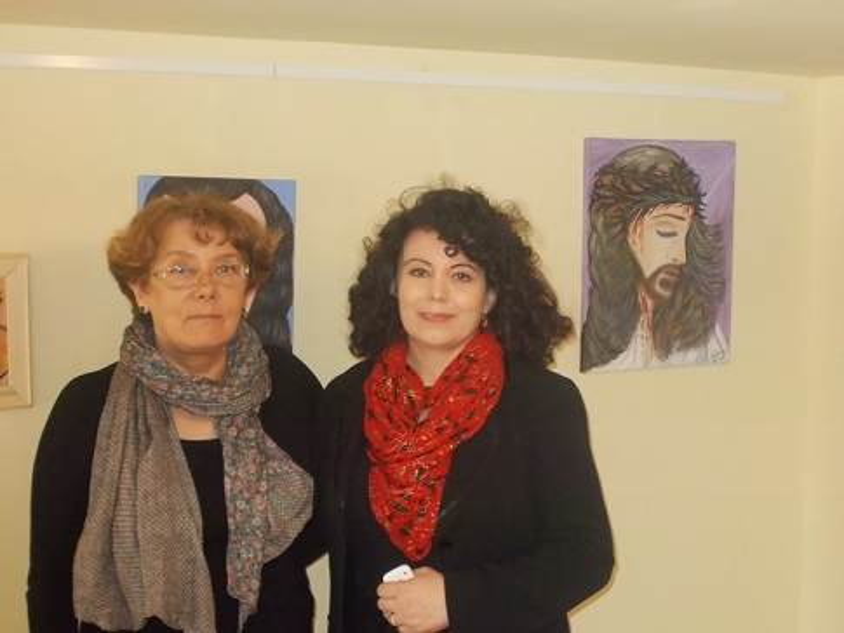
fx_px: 1414
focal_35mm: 58
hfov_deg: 33.2
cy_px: 316
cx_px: 422
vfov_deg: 25.2
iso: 640
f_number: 4.9
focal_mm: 10.3
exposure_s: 1/30
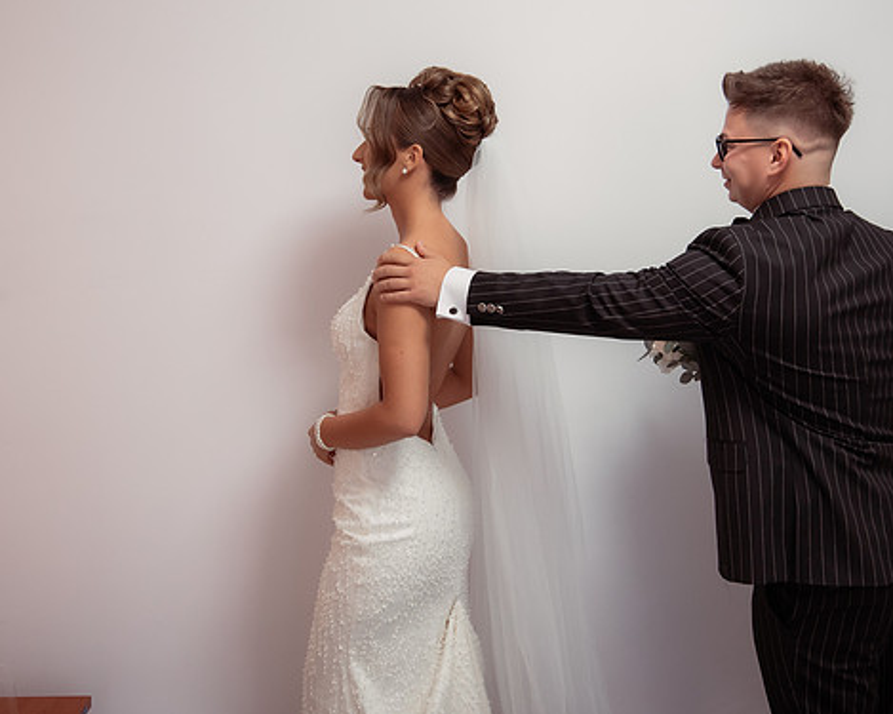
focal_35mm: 38
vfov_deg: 38.8
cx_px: 436
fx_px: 1004
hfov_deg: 47.9
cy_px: 255
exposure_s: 1/320
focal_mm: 23
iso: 1250
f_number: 2.8
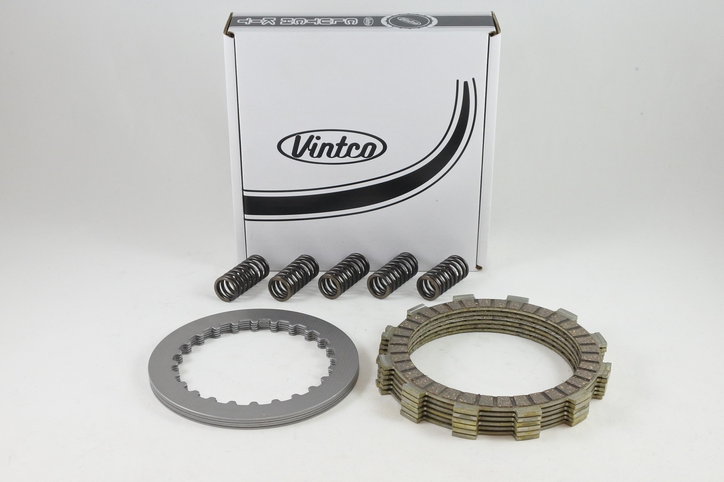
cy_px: 241
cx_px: 362
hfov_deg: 43.6
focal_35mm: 45
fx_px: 905
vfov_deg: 29.9
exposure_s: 1/125
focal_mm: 16.8
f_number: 4.5
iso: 560
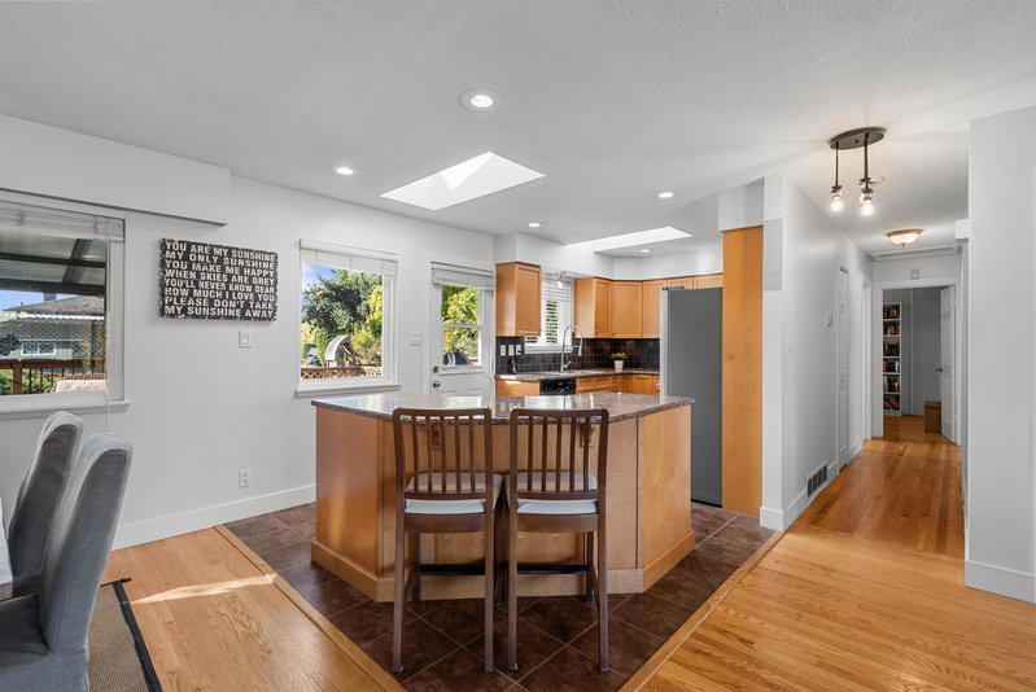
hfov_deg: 96.7
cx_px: 518
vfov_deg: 73.8
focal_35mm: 16
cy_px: 346
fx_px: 461
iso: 2000
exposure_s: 1/30
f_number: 8
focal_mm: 16
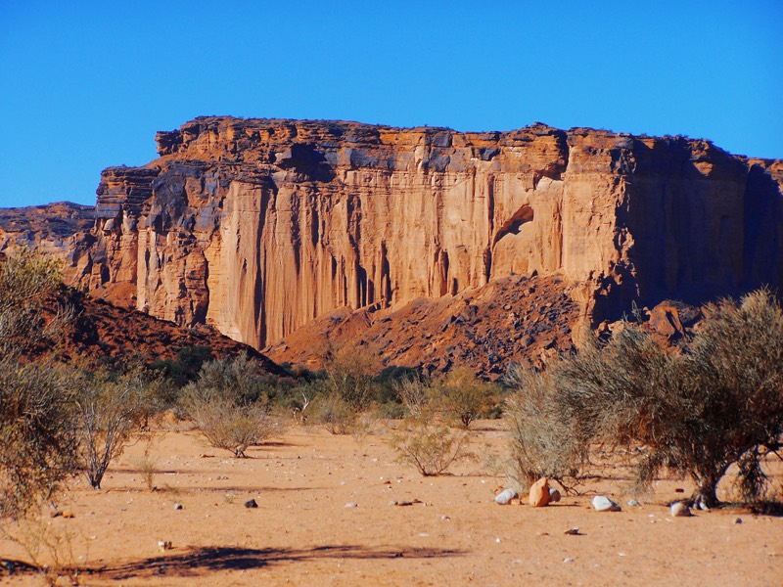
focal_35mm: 159
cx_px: 392
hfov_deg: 12.4
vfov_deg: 9.3
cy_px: 294
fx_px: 3597
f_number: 3.2
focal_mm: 26.4
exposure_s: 1/1000
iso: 80
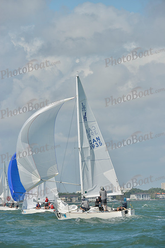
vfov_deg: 7.4
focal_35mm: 280
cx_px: 82
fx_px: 1924
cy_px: 124
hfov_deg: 4.9
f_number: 8
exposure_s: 1/1250
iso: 280
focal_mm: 280
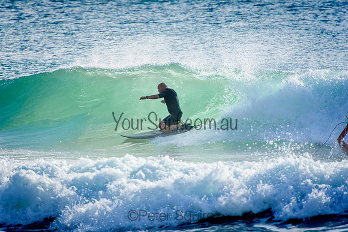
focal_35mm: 600
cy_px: 116
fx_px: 5801
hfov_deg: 3.4
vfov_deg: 2.3
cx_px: 174
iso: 400
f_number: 5.6
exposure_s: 1/2000
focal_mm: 400
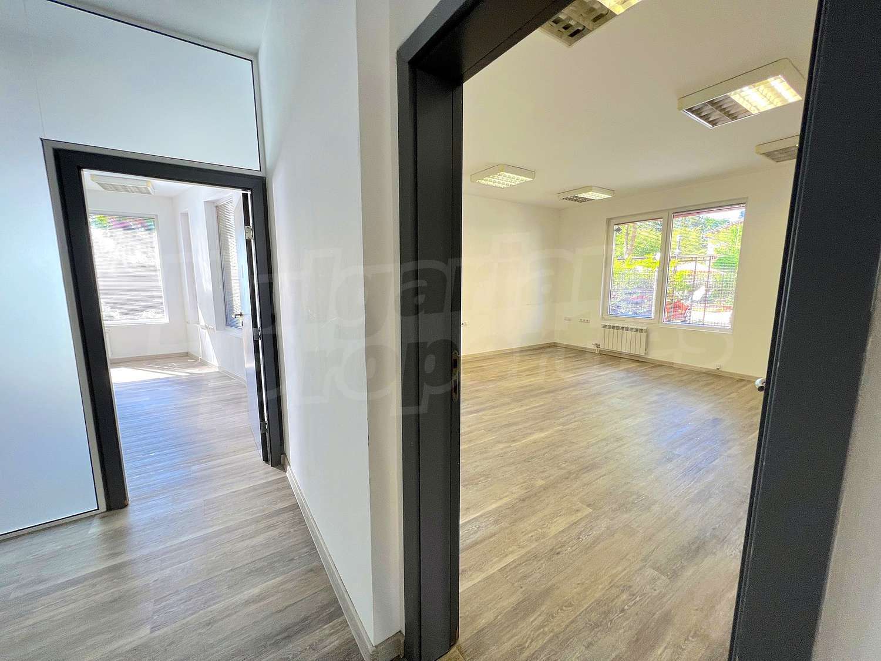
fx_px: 331
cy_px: 330
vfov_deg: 89.9
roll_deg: -0.4
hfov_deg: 106.2
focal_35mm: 13
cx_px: 440
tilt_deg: -4.9
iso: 64
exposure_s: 1/100
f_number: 1.8
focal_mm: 1.57
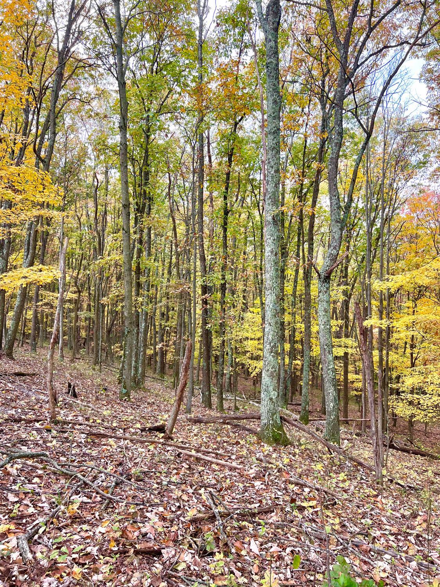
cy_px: 294
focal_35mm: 26
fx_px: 441
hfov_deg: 53.1
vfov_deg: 67.3
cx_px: 220
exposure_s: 1/126
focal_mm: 5.7
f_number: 1.5
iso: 64
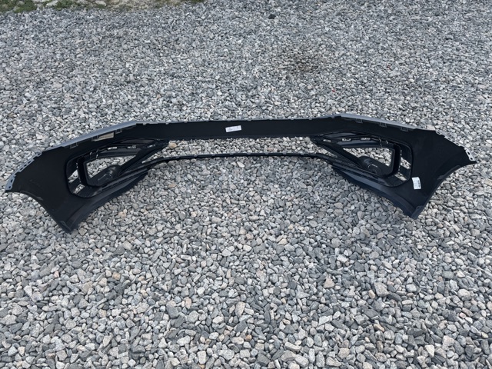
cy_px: 184
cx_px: 246
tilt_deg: -47.7
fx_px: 341
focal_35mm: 24
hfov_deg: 71.6
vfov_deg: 56.8
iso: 64
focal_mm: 6.76
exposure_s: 1/121
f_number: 1.78
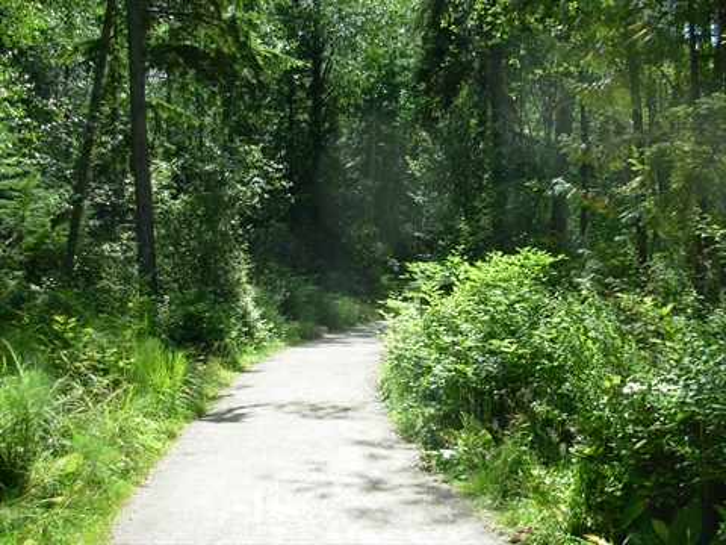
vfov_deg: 37.7
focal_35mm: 38
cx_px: 363
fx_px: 797
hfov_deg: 49.0
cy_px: 272
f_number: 2.9
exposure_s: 1/373
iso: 50
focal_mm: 6.3
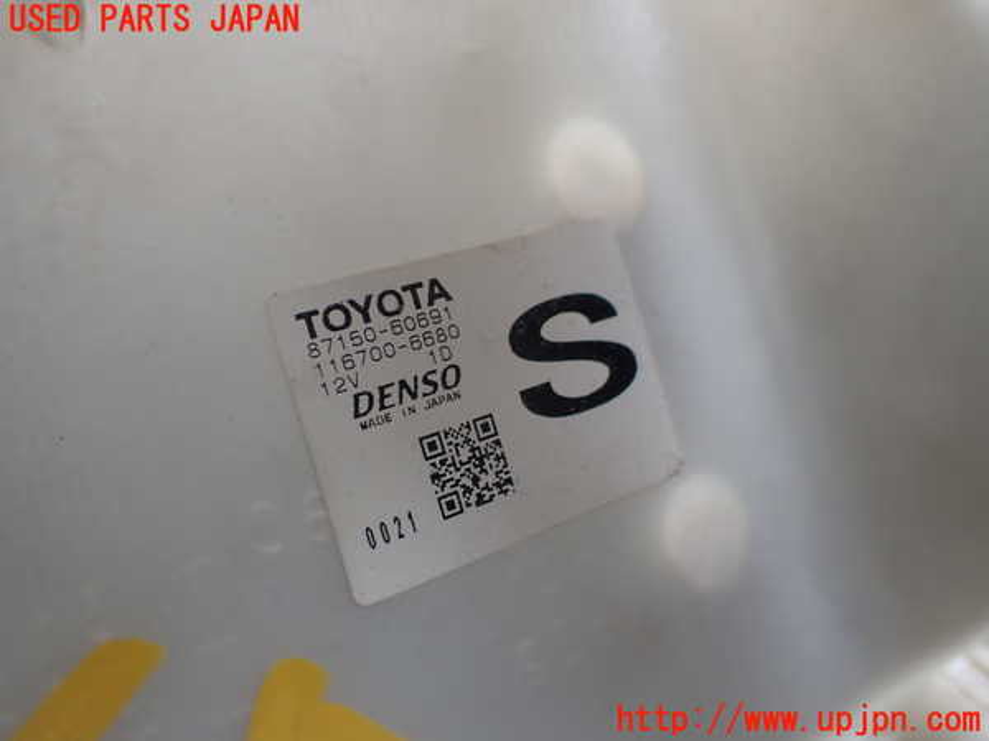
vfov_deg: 46.8
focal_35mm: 30
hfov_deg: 60.0
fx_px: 857
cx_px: 494
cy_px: 370
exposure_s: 1/125
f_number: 2.3
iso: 160
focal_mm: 5.4
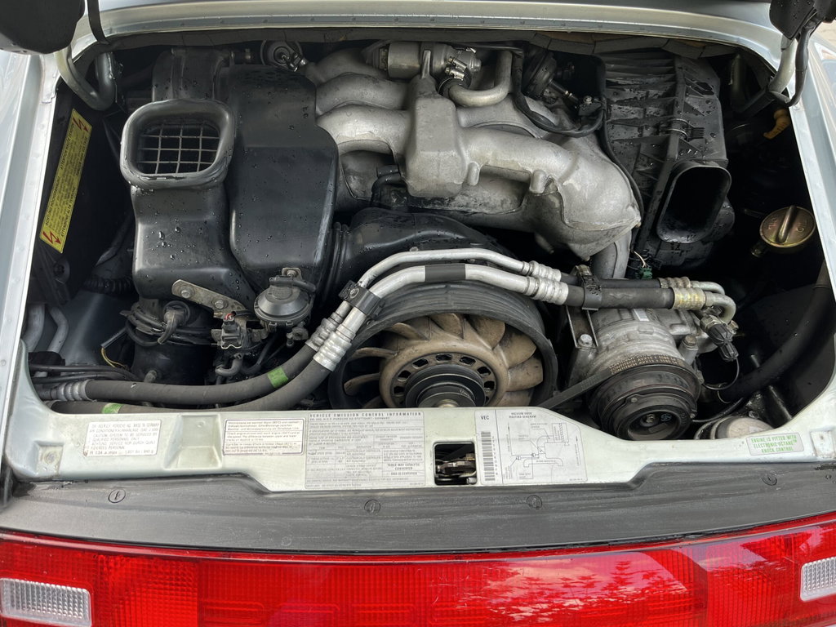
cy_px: 314
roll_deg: +0.4
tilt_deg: -43.7
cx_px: 418
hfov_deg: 67.3
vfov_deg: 53.1
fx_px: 628
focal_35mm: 26
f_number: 1.6
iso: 40
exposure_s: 1/143
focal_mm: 5.1
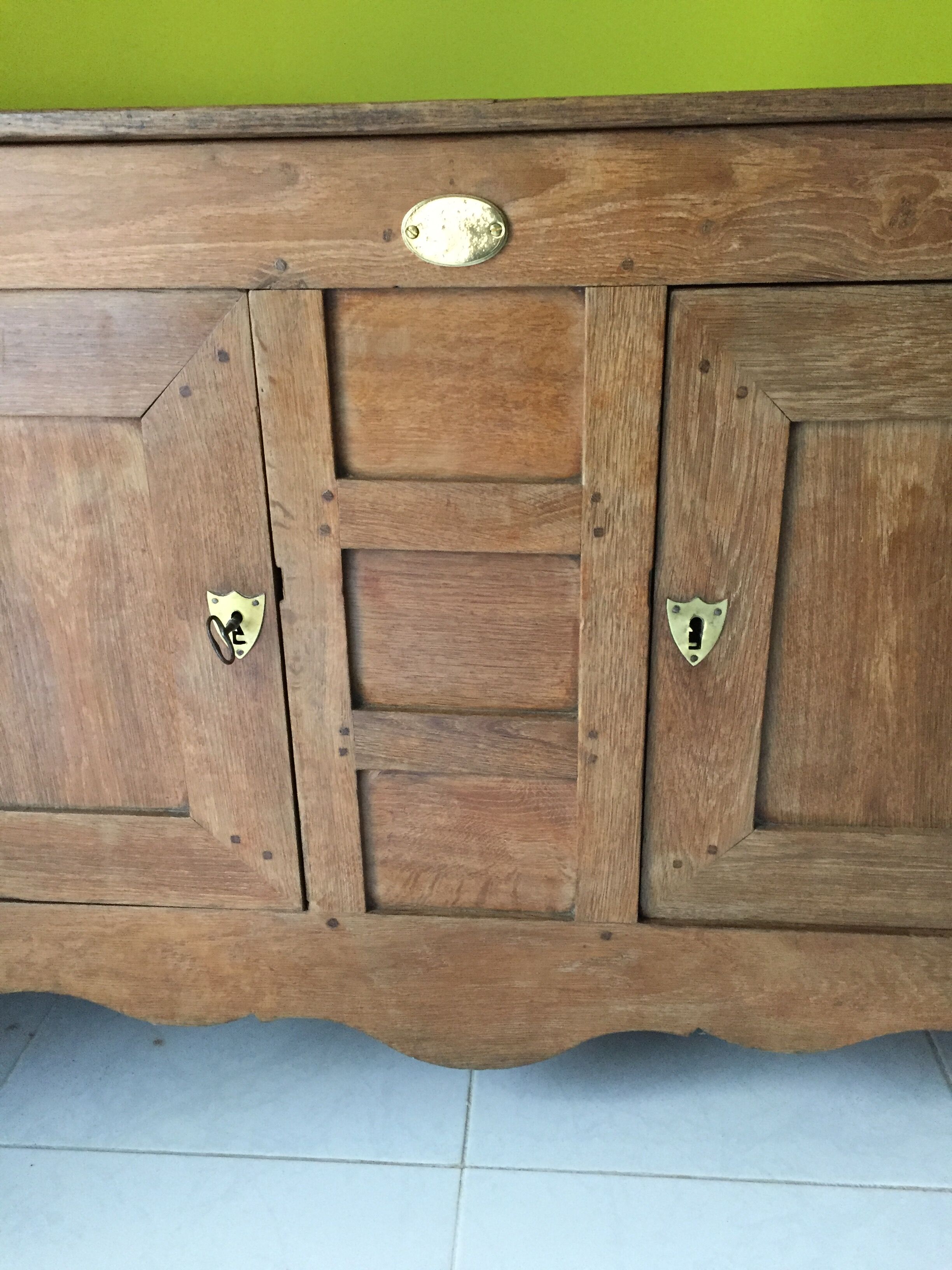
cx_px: 476
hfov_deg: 48.2
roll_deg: +3.0
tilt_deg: -20.0
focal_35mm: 29
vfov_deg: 61.7
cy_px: 635
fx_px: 1063
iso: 250
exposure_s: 1/25
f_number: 2.2
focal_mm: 4.15
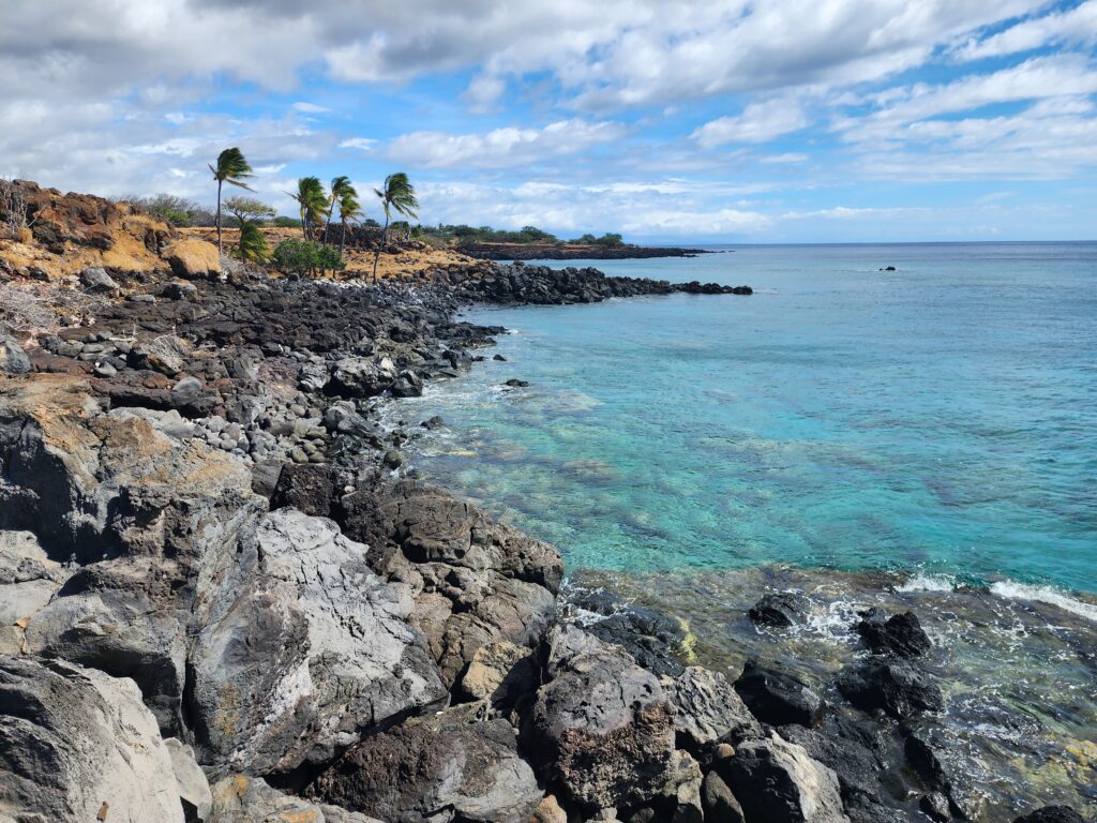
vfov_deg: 58.9
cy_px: 412
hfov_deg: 73.9
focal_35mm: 23
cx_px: 548
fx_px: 729
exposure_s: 1/902
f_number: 1.8
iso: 12
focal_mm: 6.4
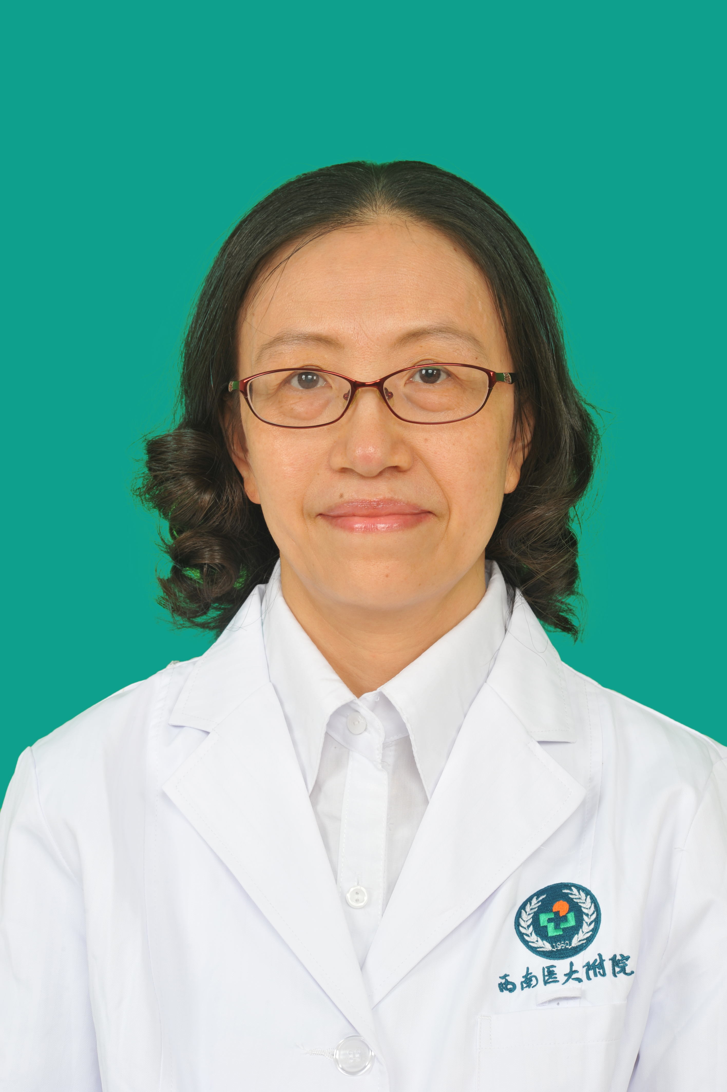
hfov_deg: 16.6
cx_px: 364
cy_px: 546
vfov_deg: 24.8
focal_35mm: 82
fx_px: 2487
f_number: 14
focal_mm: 82
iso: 200
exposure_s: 1/125
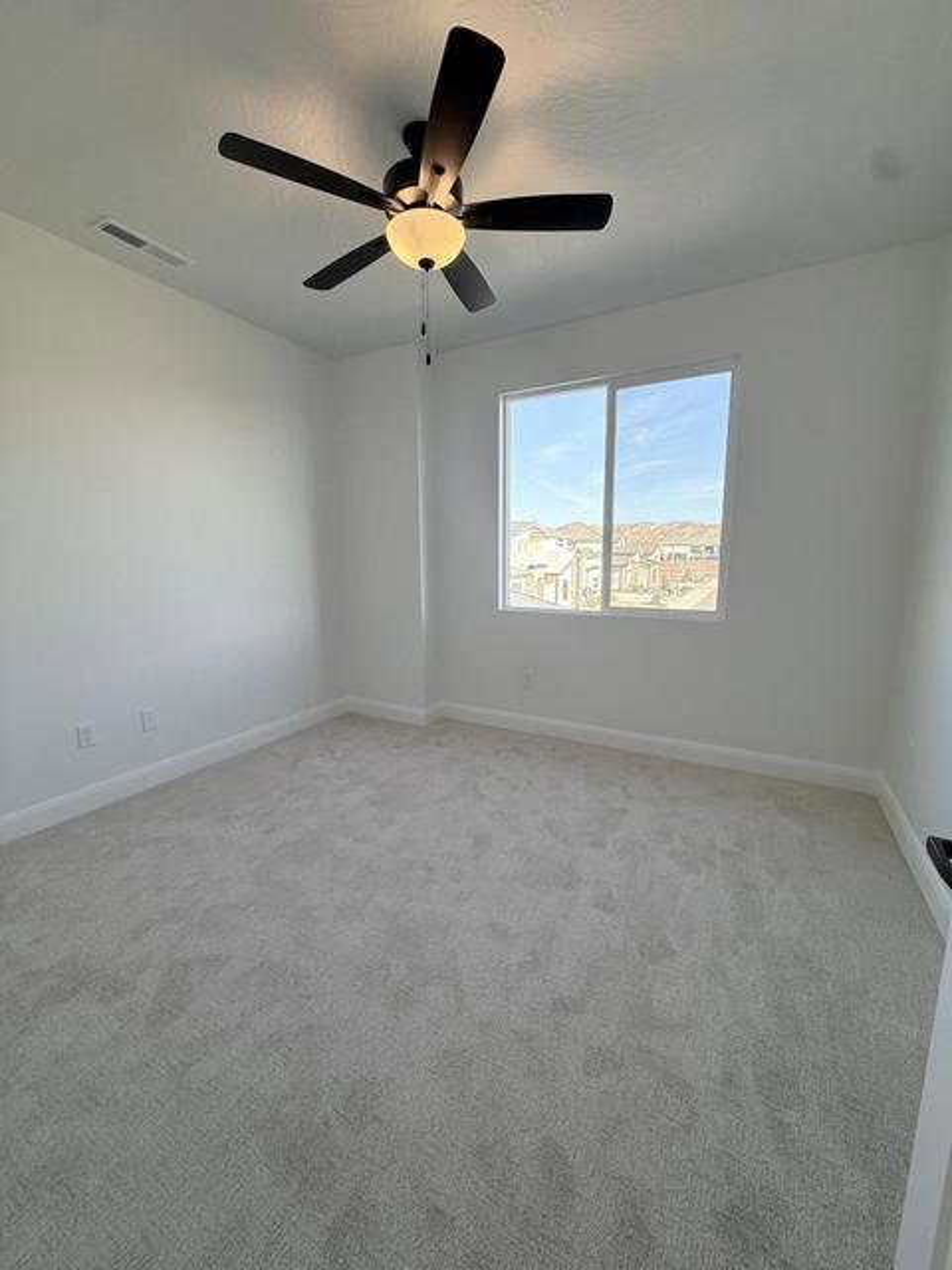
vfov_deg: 102.1
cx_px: 476
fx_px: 513
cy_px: 635
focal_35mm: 14
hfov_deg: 85.7
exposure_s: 1/213
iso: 64
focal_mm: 2.22
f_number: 2.2
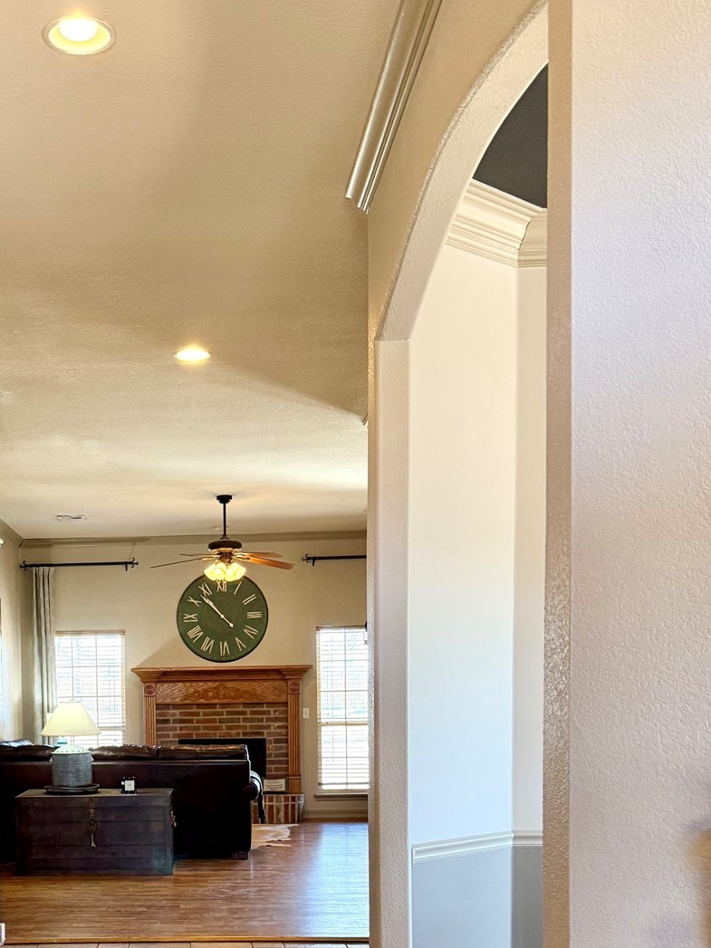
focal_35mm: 44
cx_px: 141
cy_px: 756
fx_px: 1205
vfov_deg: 41.2
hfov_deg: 32.0
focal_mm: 6.76
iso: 320
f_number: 1.78
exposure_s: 1/120
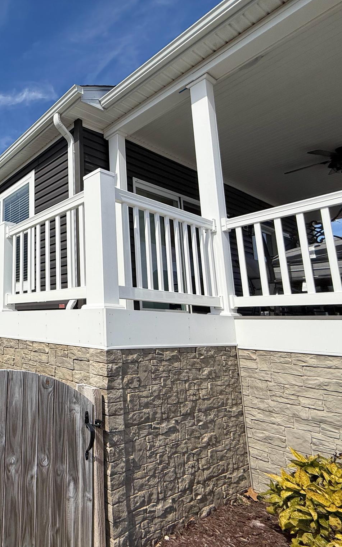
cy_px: 274
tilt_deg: +10.1
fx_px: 298
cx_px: -12
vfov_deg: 85.1
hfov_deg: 47.6
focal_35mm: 20
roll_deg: -0.9
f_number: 2.2
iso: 50
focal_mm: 2.22
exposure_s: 1/3891
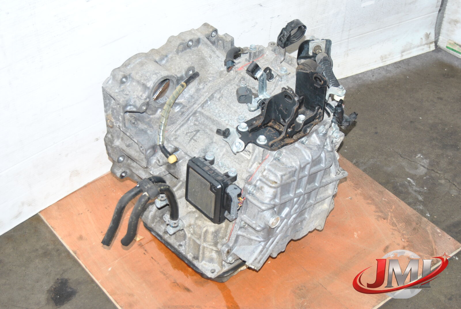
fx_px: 808
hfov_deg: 31.9
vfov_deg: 21.6
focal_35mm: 63
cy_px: 154
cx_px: 230
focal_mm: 42
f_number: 5
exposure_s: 1/160
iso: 400
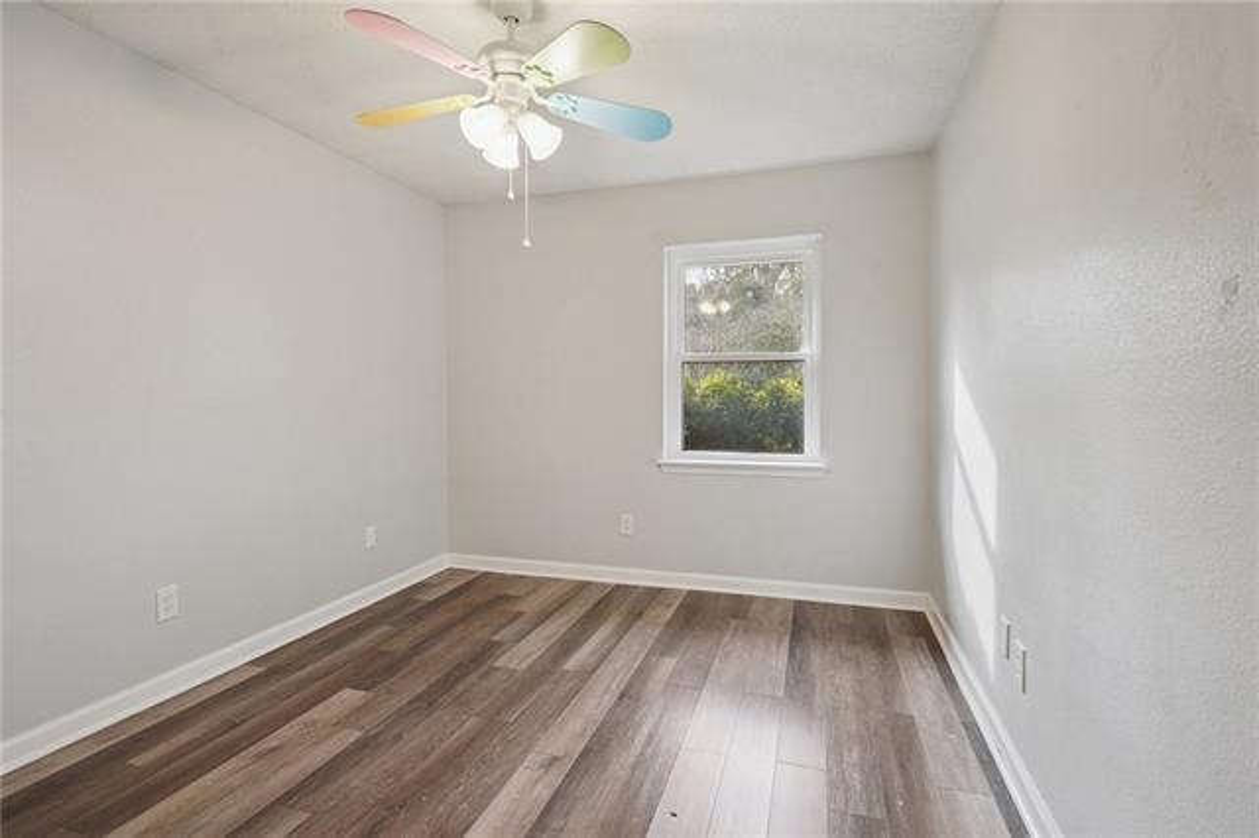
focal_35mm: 17
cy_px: 419
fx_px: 594
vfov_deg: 70.4
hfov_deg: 93.3
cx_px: 630
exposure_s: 1/25
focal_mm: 17
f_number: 11
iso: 800
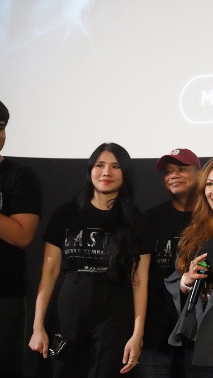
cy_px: 188
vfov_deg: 36.6
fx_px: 572
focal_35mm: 57
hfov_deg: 19.3
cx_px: 285
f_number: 5.6
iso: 40000
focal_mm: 36
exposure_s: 1/100
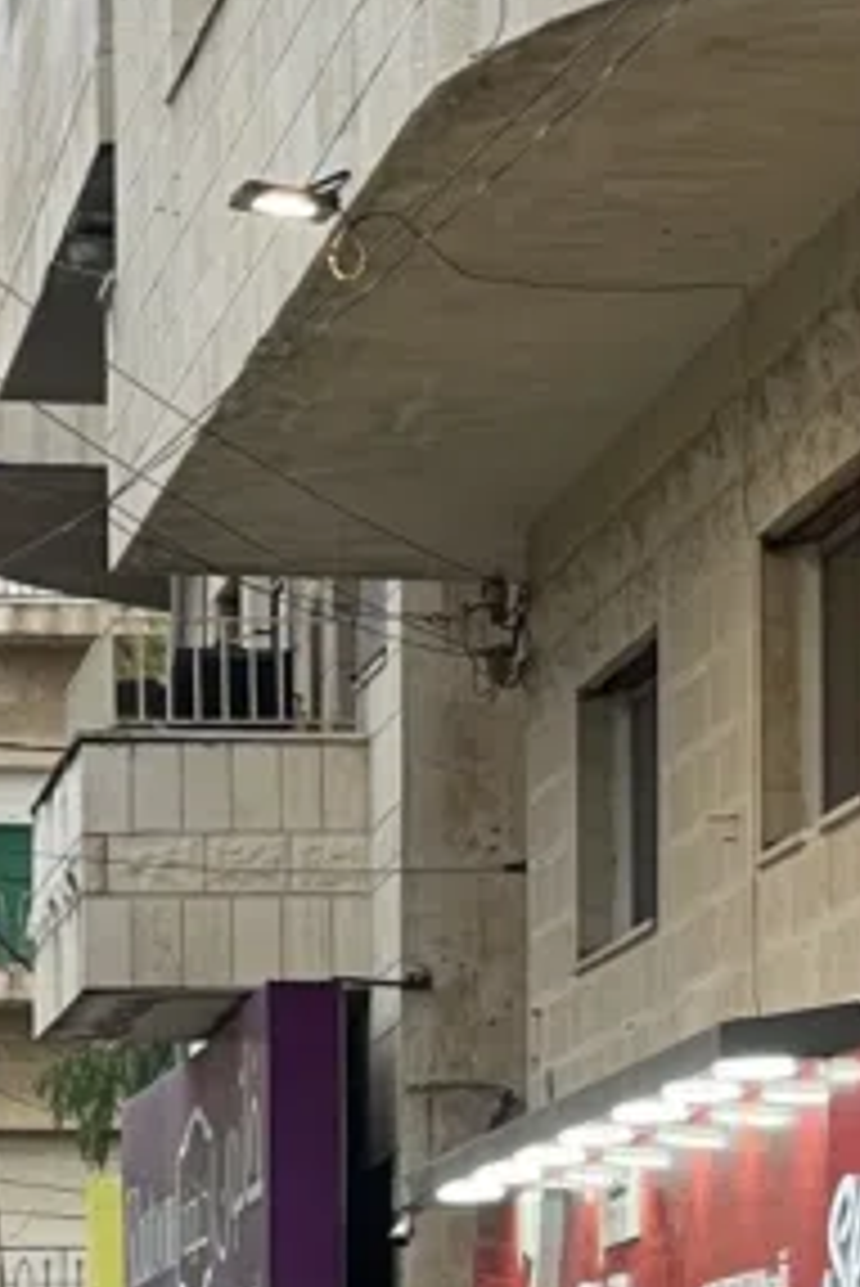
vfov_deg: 16.8
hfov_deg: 11.1
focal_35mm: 121
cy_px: 1026
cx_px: 1126
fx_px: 4330
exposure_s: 1/100
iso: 25
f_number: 2
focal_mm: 6
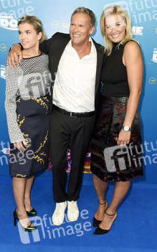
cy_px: 119
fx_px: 247
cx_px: 75
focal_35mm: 36
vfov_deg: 54.0
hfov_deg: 35.3
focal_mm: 31
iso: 640
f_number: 5.6
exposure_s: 1/250
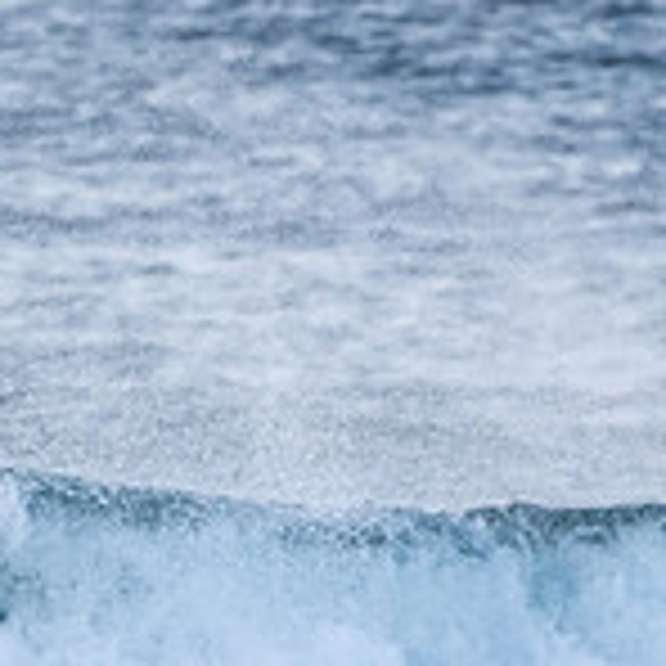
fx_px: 54244
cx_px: -58
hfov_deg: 0.7
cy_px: 862
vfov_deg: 0.7
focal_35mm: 2492
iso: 2200
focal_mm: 500
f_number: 5.6
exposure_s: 1/1250
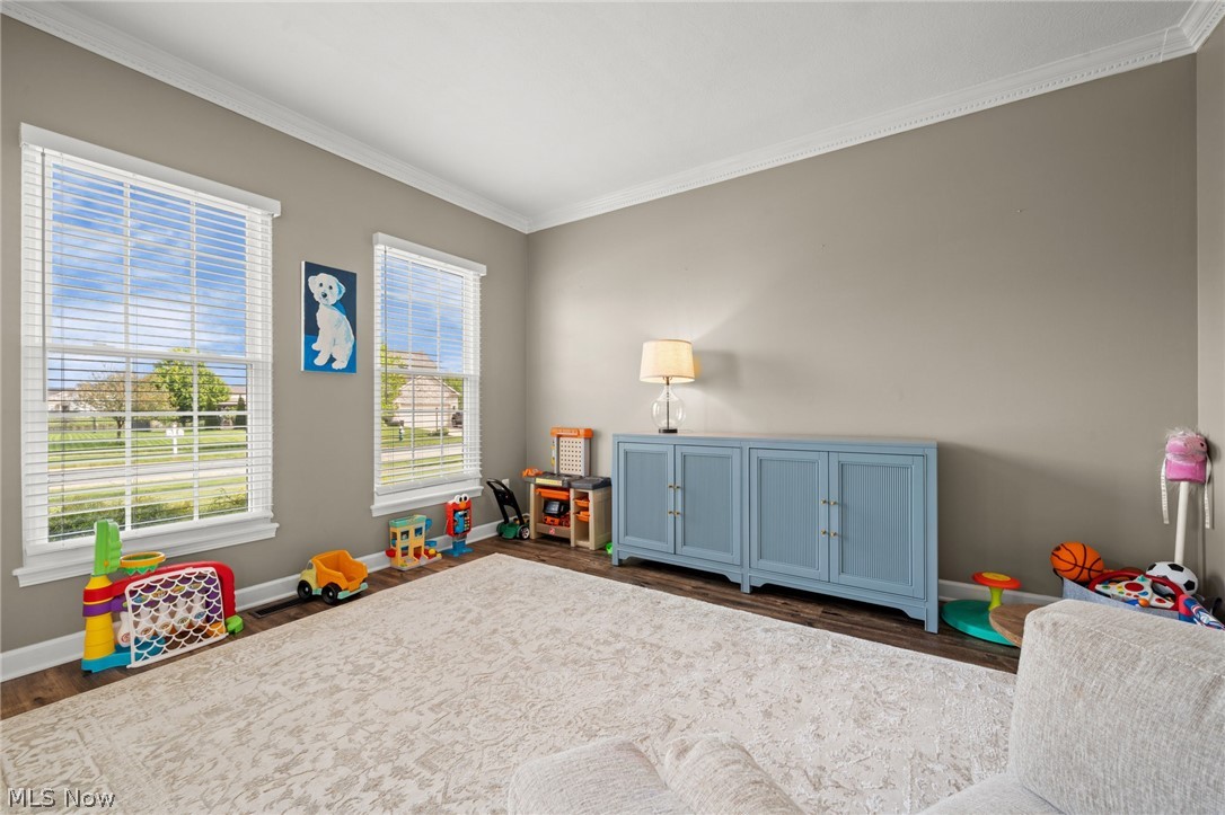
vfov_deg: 81.2
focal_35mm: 14
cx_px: 612
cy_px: 408
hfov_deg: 104.3
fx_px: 476
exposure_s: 1/2
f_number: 9
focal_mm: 14
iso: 250
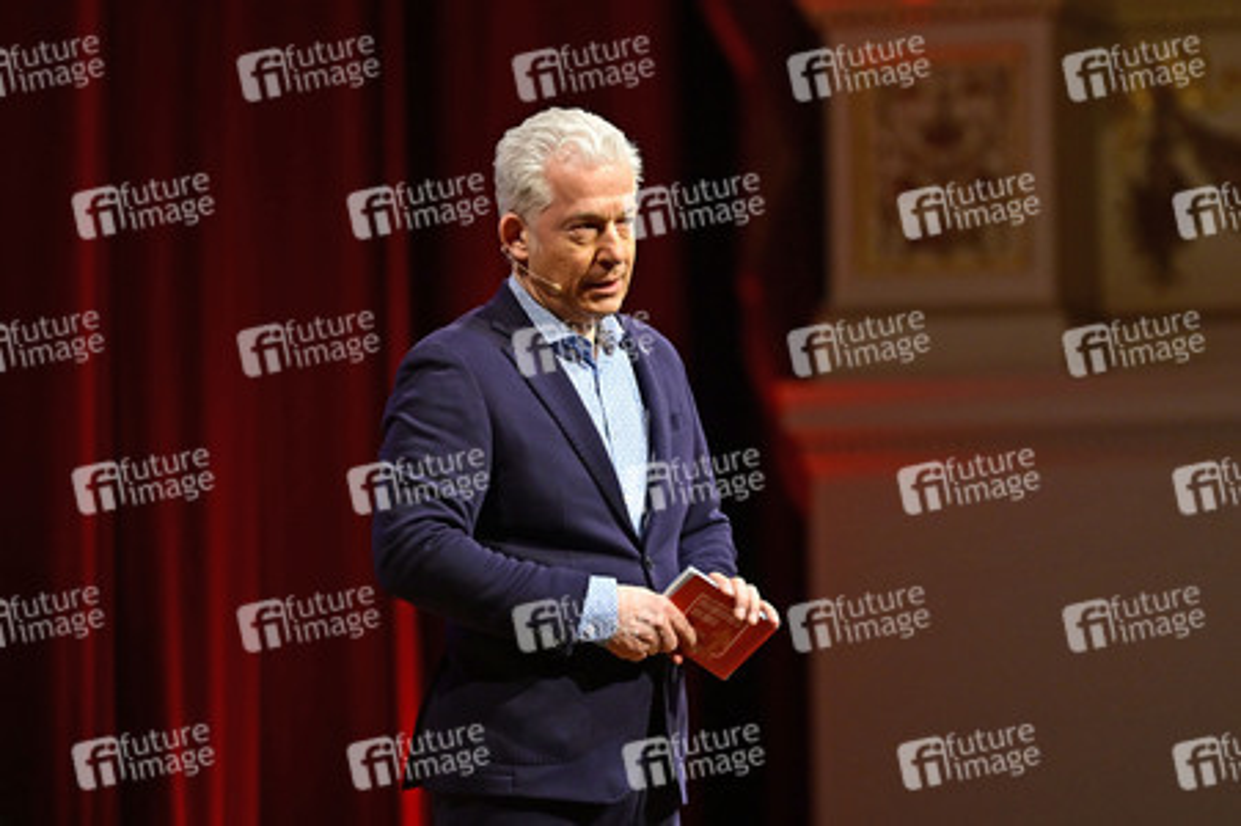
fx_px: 6889
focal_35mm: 200
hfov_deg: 10.3
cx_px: 620
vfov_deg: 6.9
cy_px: 413
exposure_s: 1/320
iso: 2500
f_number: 2.8
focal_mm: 200
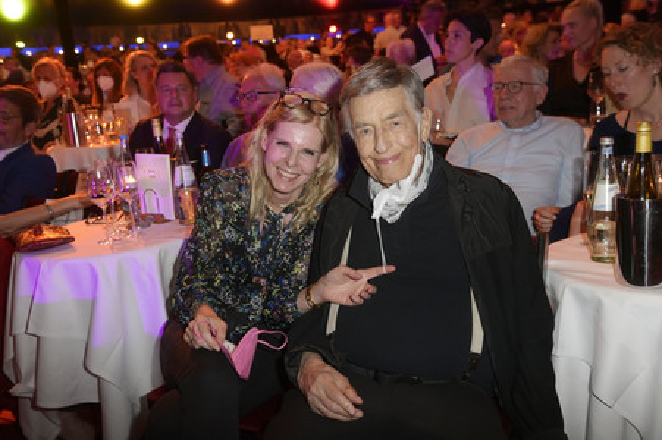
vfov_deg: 36.8
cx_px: 331
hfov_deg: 53.2
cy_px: 220
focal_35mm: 36
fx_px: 661
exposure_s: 1/50
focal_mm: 36
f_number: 4.5
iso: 1250
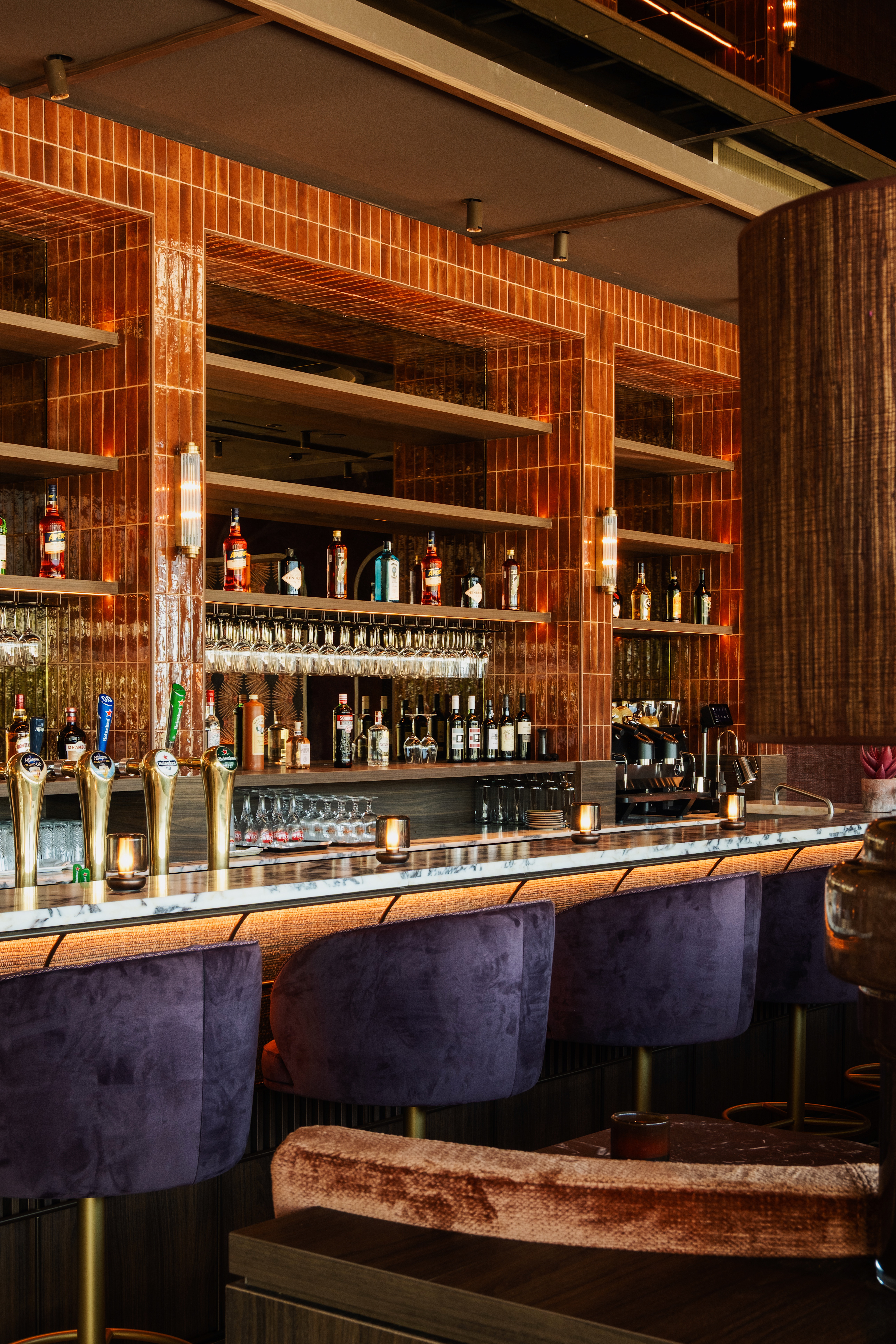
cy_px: 672
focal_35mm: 48
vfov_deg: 41.1
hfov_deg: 28.1
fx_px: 1792
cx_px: 448
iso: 200
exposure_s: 1/2
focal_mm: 32.3
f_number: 13
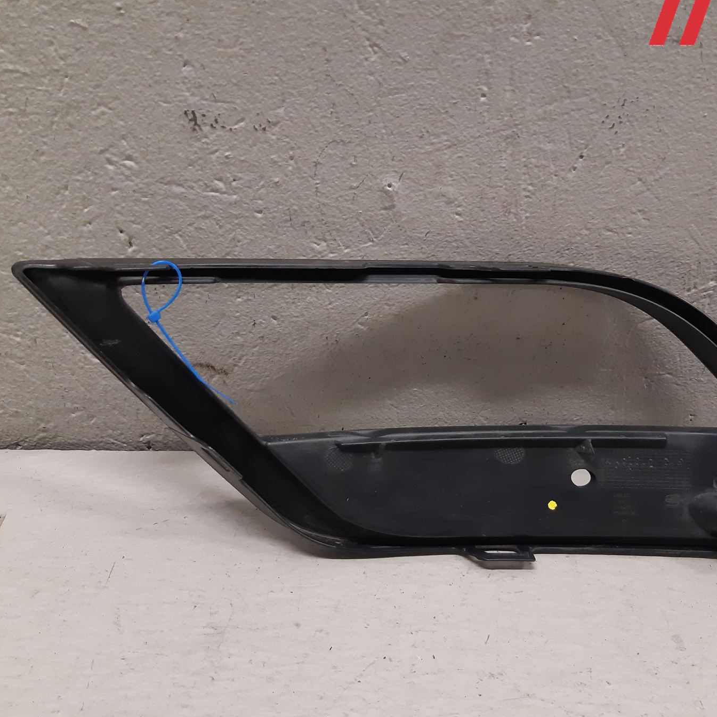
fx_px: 820
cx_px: 430
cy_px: 365
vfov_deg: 47.2
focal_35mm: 35
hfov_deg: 47.0
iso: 200
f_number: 1.7
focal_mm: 3.93
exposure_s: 1/50
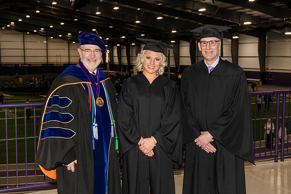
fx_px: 420
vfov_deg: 26.0
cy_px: 97
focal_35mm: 52
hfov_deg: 38.2
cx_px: 146
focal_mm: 52
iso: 800
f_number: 6.3
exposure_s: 1/160
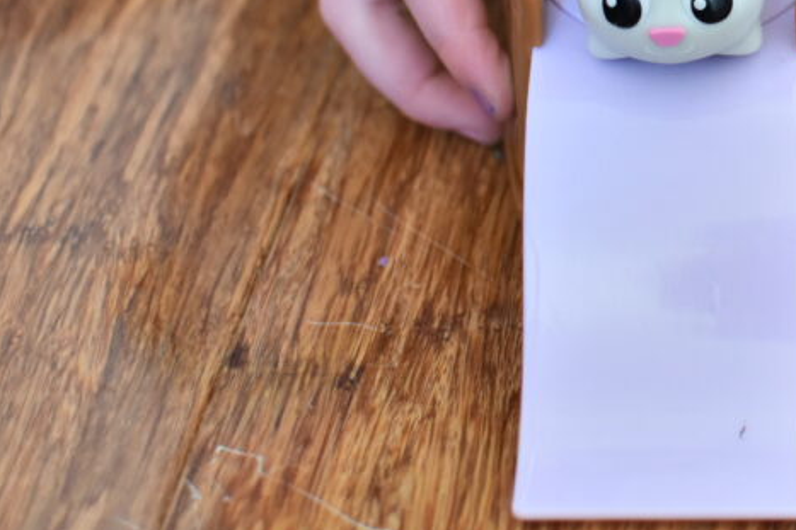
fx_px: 2544
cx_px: 815
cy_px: 4
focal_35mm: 115
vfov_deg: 11.8
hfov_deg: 17.3
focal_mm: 35
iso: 1000
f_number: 2.8
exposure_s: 1/60
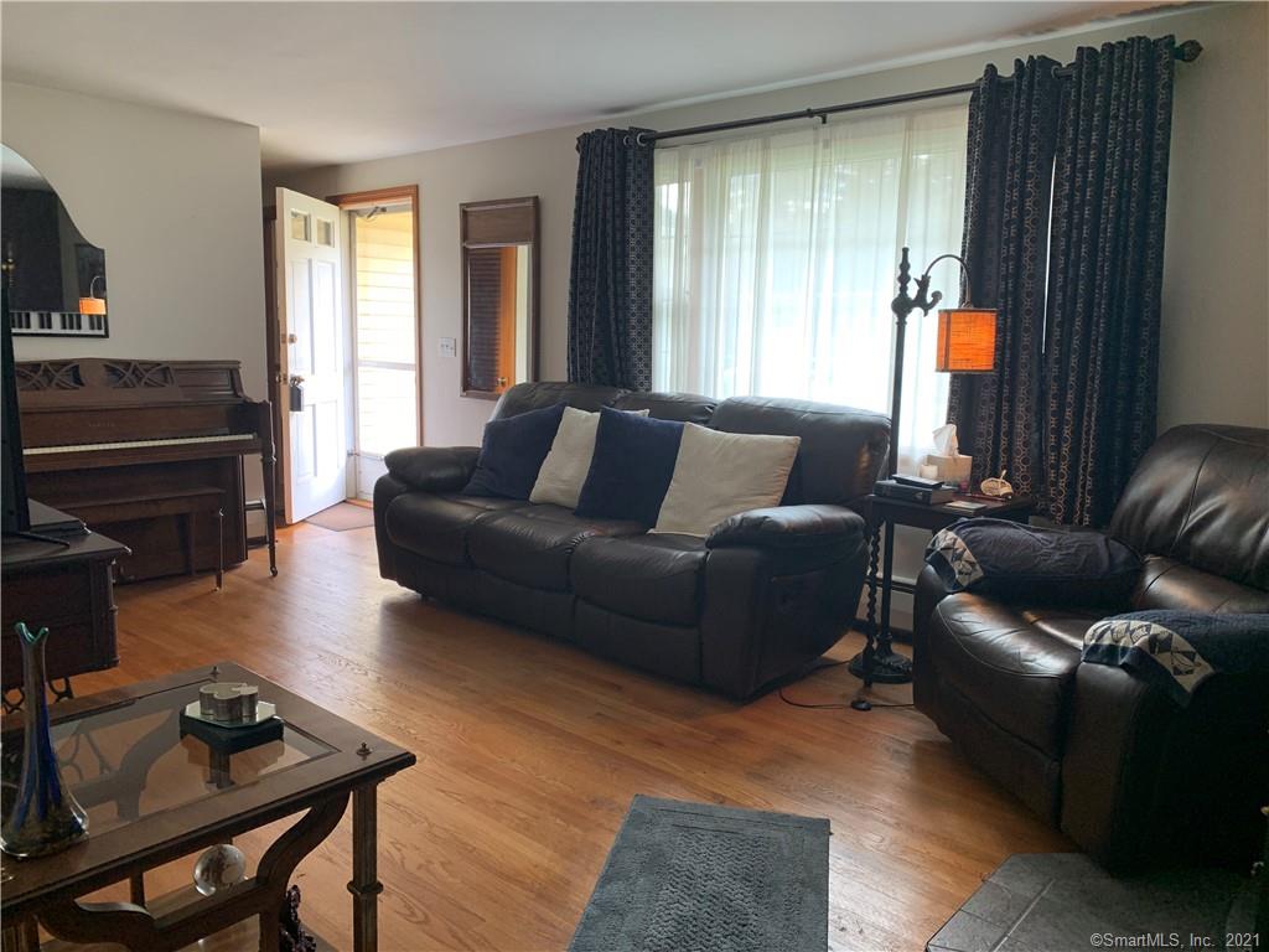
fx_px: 953
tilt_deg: -9.6
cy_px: 476
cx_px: 634
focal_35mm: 26
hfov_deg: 67.3
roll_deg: -0.8
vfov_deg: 53.1
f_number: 1.8
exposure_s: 1/60
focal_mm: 4.25
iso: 80
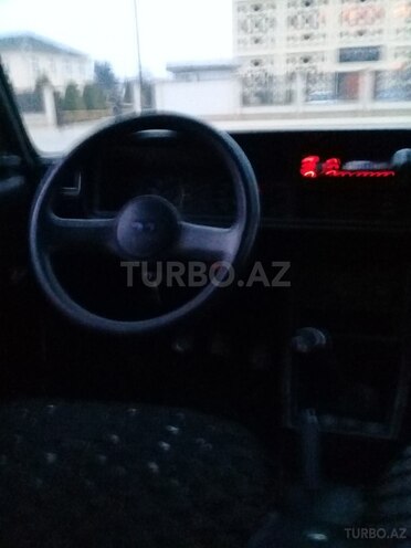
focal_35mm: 31
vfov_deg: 58.4
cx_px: 206
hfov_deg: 45.4
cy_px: 274
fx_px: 491
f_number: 2.2
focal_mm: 3.3
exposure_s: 1/17
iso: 1250
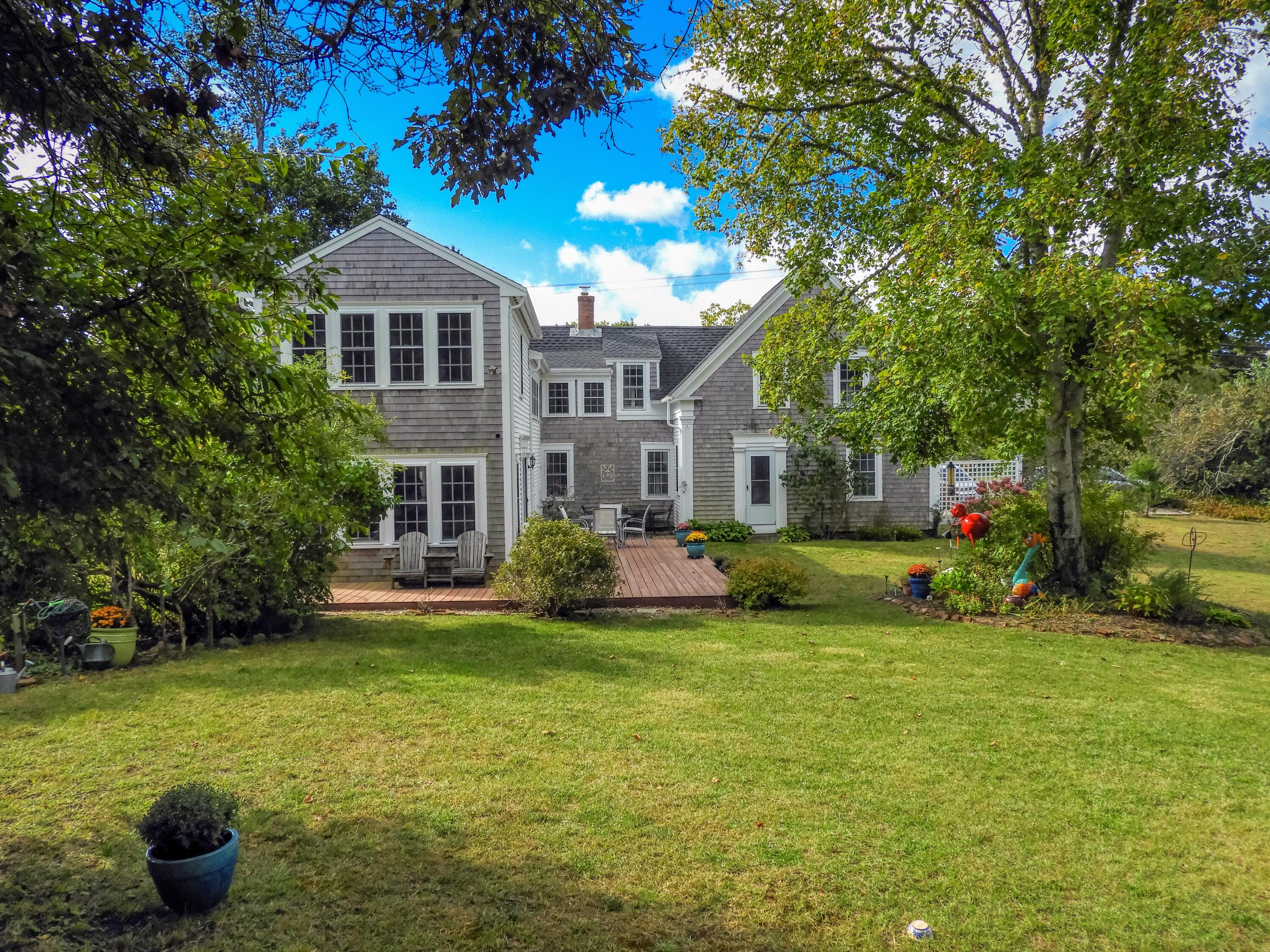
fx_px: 1027
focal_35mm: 28
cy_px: 476
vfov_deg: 49.7
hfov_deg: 63.5
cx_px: 635
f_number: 3.5
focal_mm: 5
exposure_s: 1/800
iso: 100
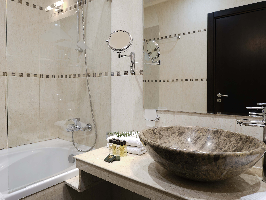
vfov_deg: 56.8
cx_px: 100
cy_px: 104
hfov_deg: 70.5
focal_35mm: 24
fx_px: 184
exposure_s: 1/2.5
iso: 160
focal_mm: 12
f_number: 4.5
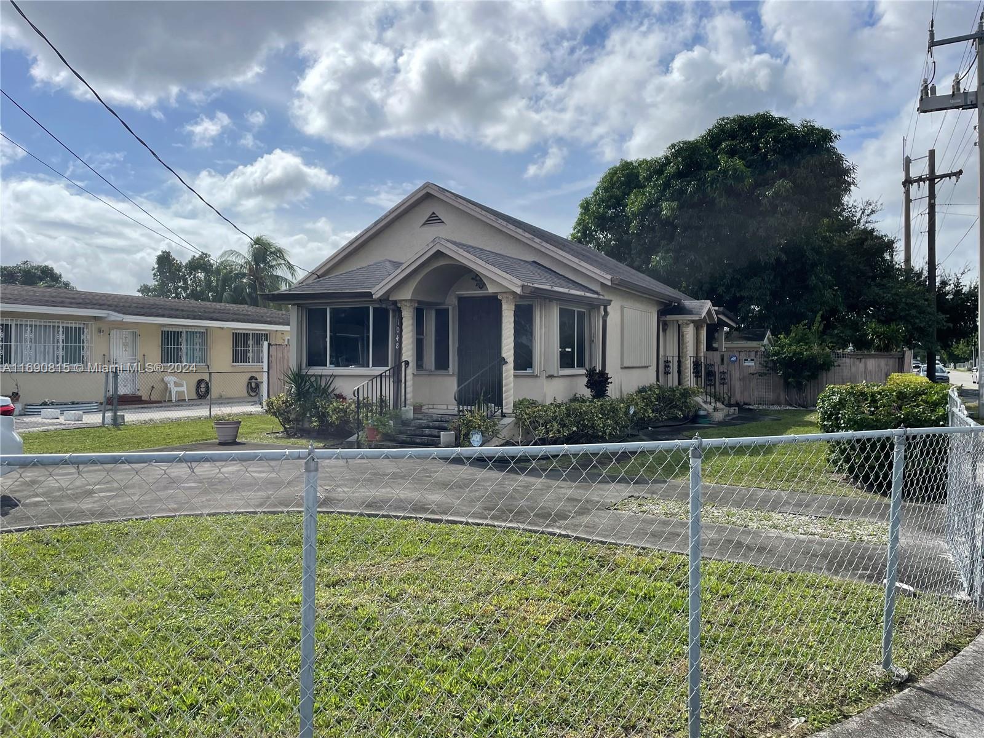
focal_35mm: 26
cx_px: 492
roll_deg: +0.4
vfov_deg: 53.1
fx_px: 739
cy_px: 369
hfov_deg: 67.3
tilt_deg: -0.4
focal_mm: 4.2
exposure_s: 1/6897
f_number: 1.6
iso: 32
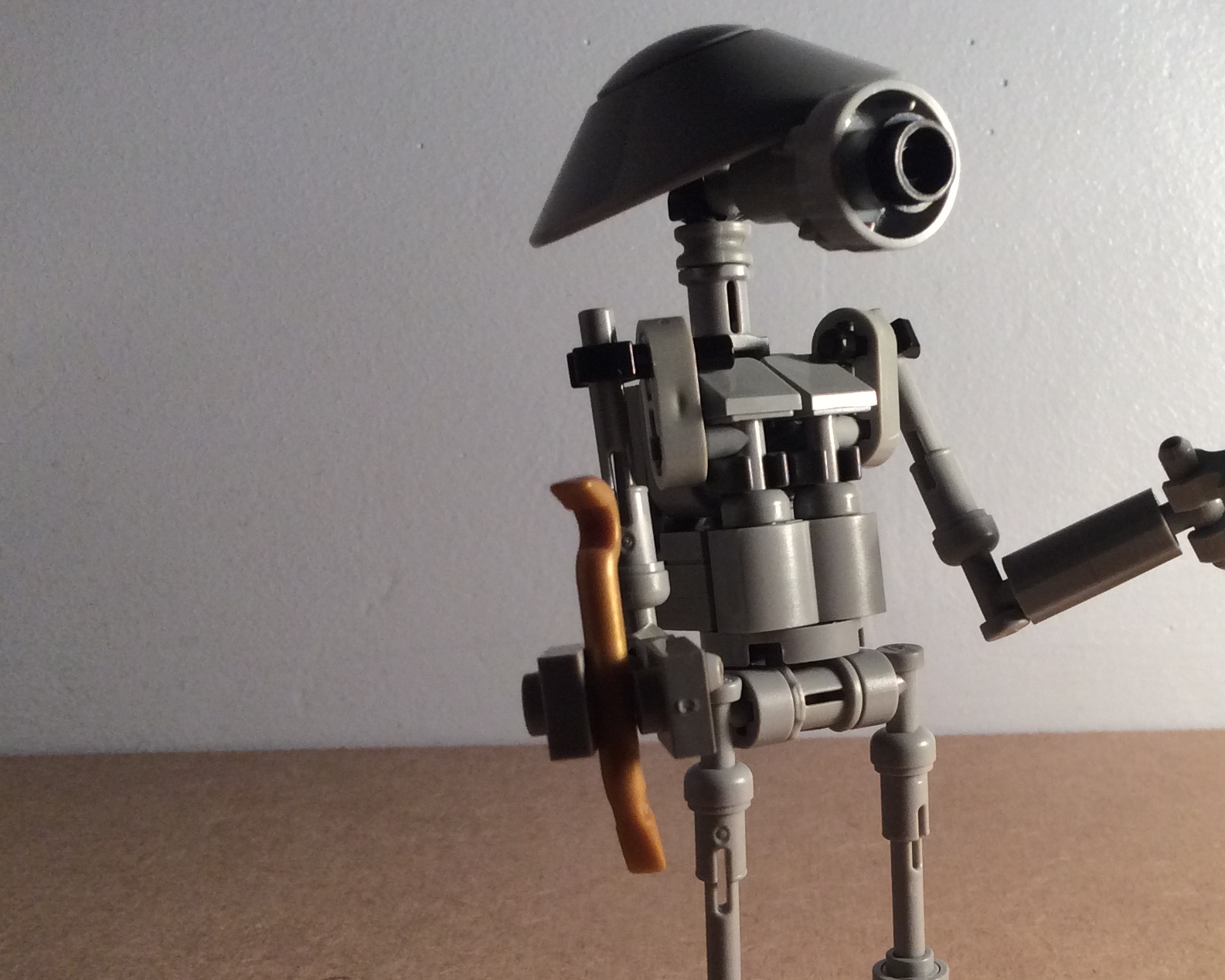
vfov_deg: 29.3
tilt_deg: -12.7
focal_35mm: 51
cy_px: 711
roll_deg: +1.8
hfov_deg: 36.3
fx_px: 1849
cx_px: 803
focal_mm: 3.3
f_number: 2.4
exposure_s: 1/100
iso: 64
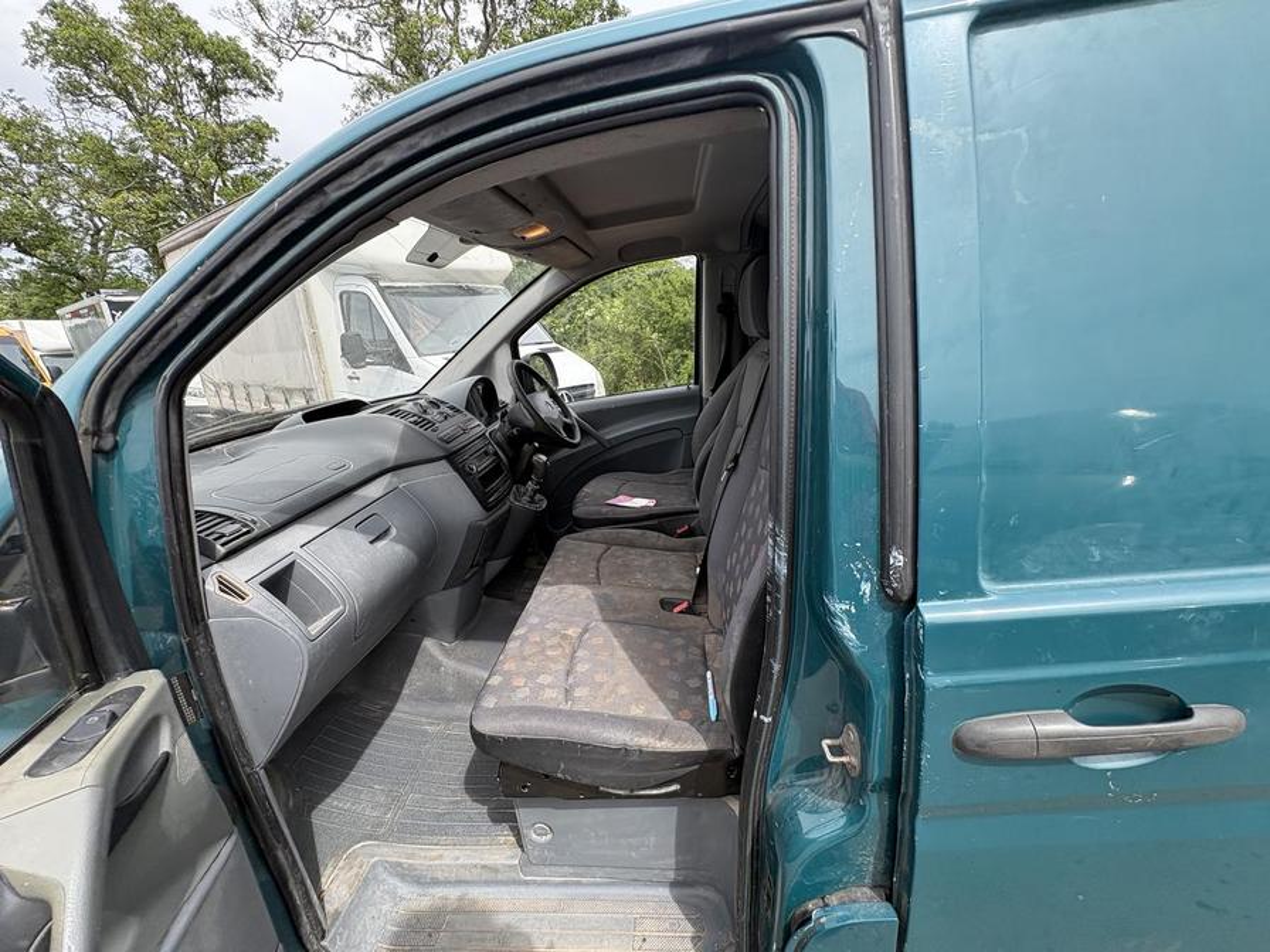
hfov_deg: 102.1
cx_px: 635
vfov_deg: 85.7
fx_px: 514
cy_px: 476
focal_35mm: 14
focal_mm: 2.22
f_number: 2.2
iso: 64
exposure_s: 1/390
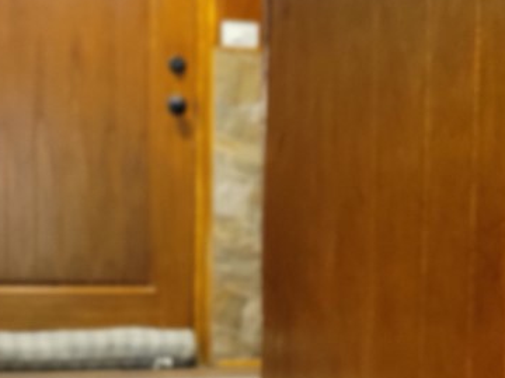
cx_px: 272
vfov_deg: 19.6
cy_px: 321
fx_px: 1080
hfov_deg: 26.3
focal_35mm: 74
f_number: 1.8
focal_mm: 5.4
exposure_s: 1/30
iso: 320
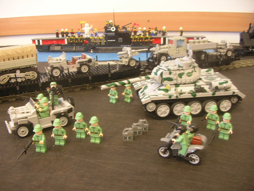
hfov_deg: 52.6
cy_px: 96
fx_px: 257
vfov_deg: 40.7
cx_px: 127
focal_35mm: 35
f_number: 2.8
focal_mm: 5.8
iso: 86
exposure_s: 1/5.7
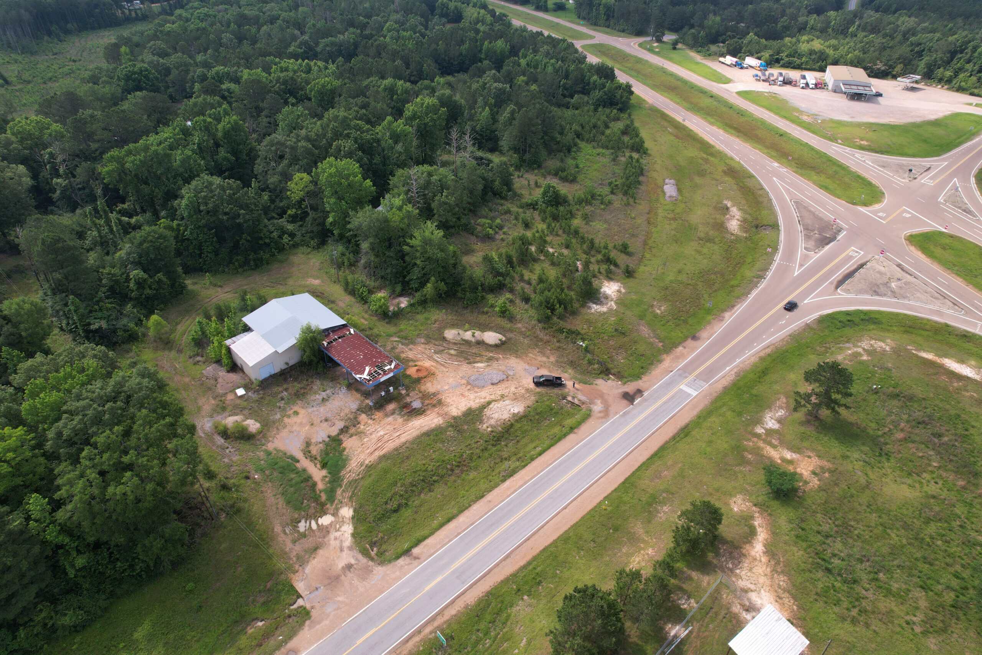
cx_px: 491
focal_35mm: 22
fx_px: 600
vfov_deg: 57.2
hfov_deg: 78.6
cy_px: 328
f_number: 2.8
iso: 100
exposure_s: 1/50
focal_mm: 8.38
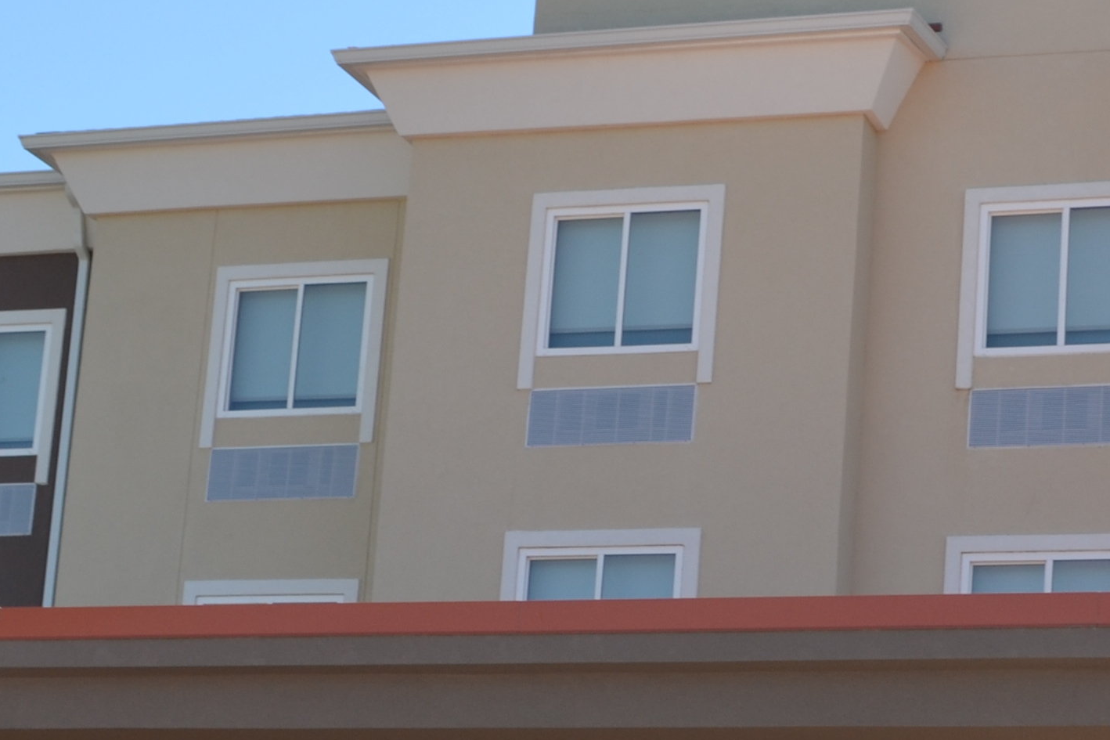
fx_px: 3607
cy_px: 550
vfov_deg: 11.7
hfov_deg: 17.4
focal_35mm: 117
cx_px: 760
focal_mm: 24
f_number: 6.3
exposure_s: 1/160
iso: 100
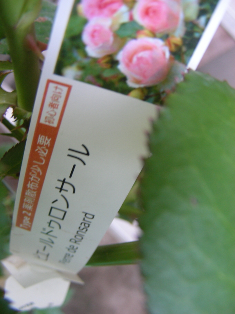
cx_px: 118
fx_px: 344
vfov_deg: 49.0
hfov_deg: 37.7
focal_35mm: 38
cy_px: 157
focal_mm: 6.3
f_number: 3.5
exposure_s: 1/30
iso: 123
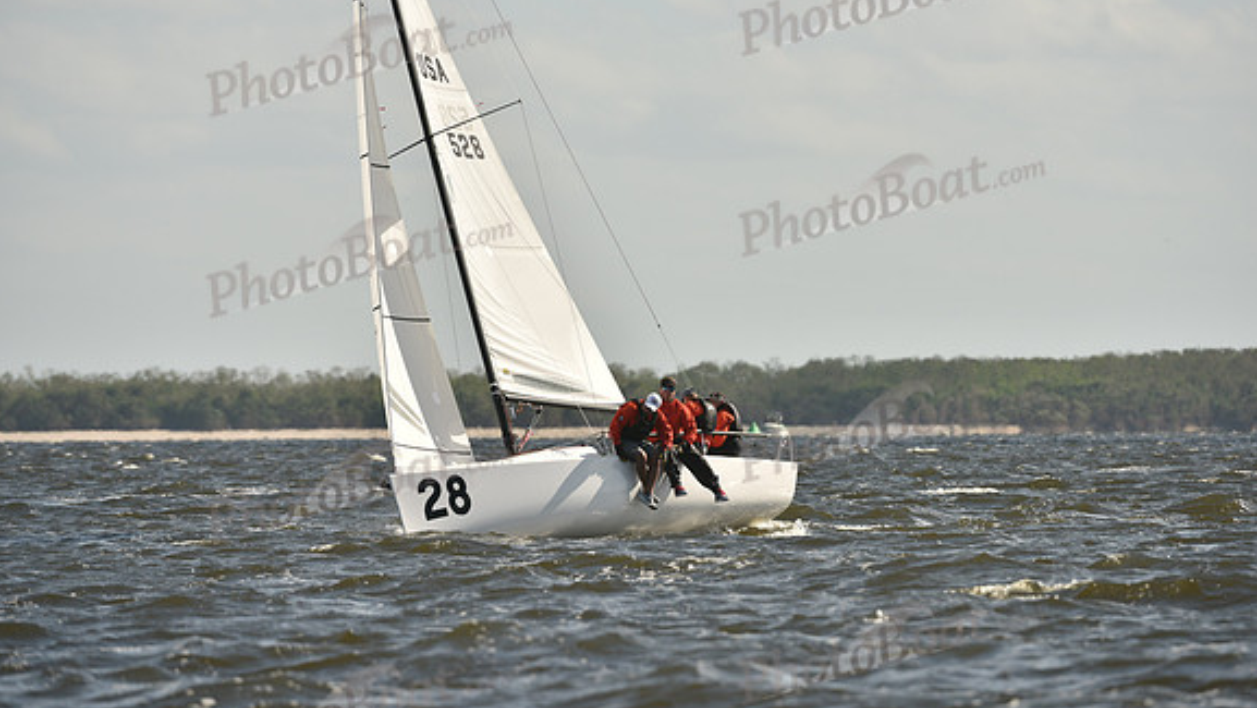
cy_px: 343
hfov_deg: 5.1
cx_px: 627
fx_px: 14037
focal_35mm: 421
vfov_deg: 2.9
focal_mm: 400
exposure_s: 1/1250
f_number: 7.1
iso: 250
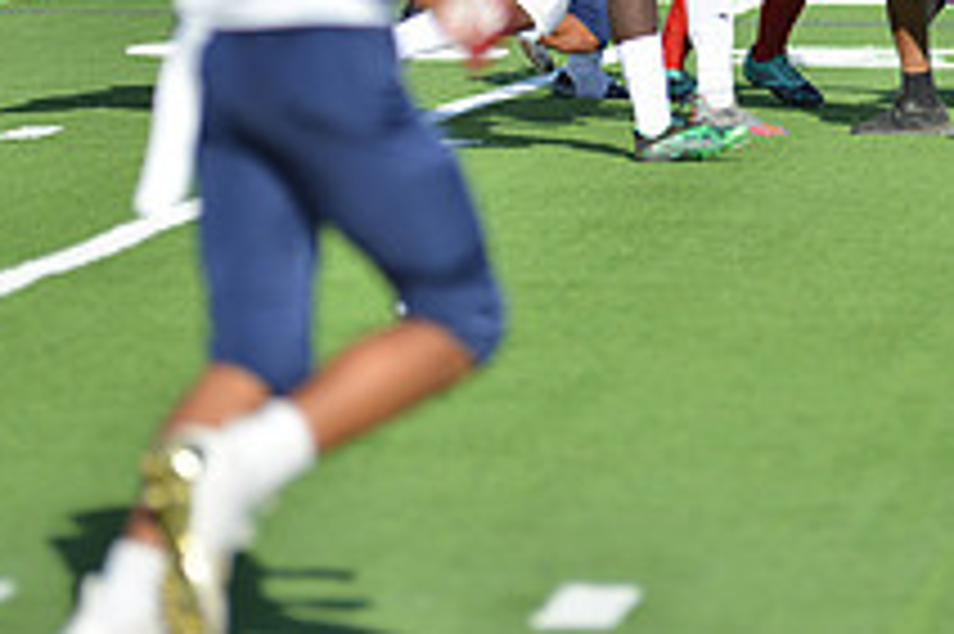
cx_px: 662
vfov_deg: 2.5
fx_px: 14510
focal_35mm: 548
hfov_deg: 3.8
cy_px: -232
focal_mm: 200
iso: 100
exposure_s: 1/1600
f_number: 2.8
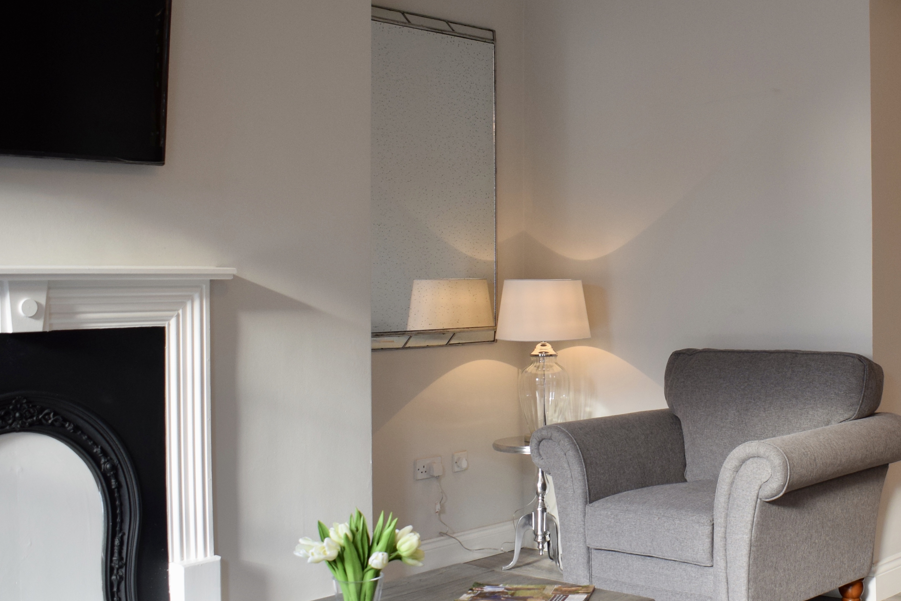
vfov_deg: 27.0
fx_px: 1251
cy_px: 277
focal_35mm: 50
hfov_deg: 39.0
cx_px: 624
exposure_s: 1/60
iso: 450
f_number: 4
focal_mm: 18
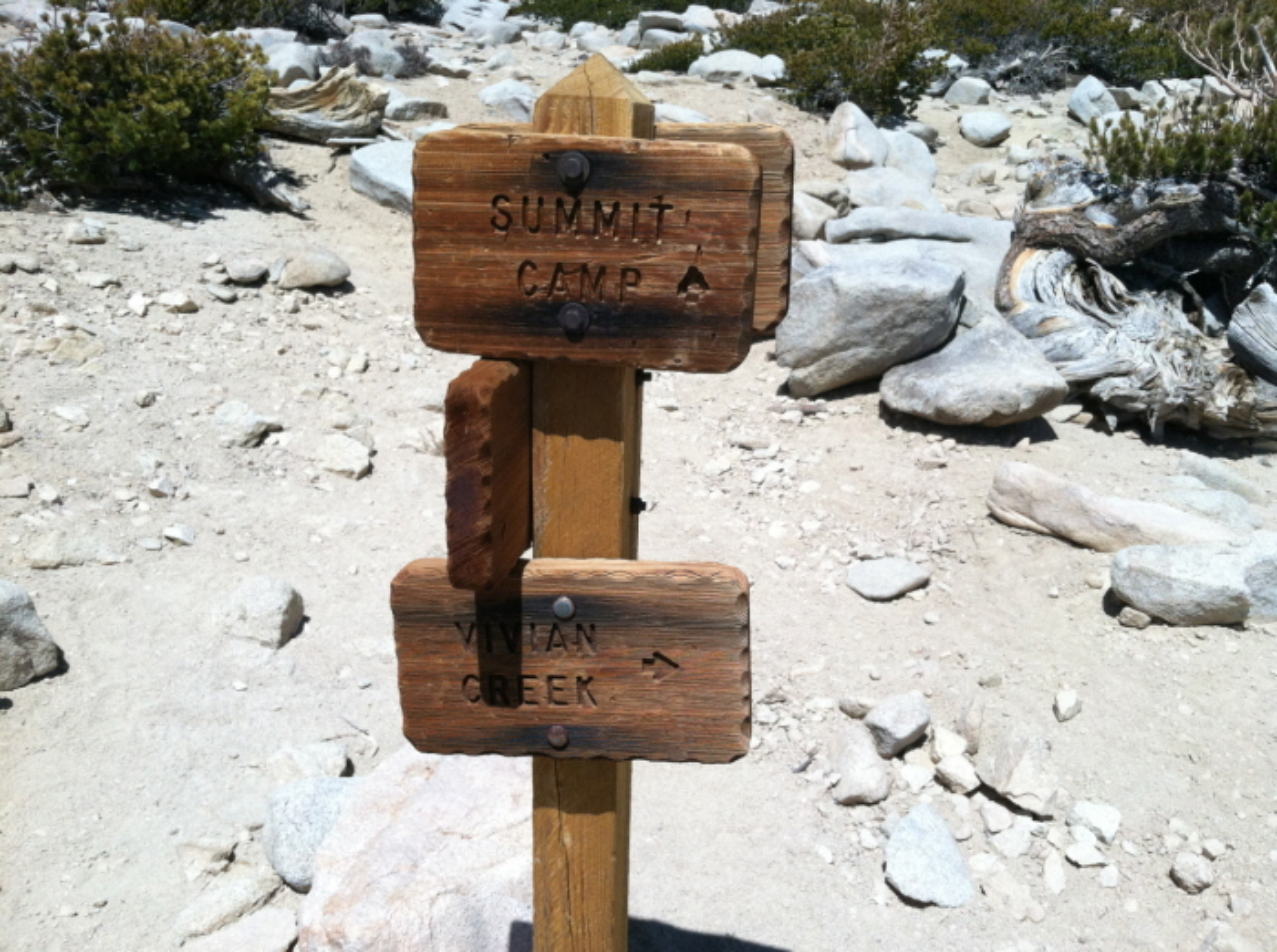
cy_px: 476
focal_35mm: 35
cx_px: 638
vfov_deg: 40.6
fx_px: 1289
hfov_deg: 52.7
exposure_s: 1/2876
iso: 100
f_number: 2.8
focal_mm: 3.85
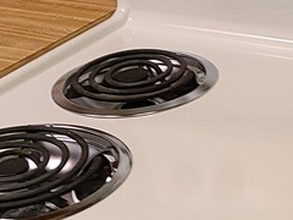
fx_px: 1320
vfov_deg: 9.5
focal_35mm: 156
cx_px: 208
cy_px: 67
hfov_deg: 12.6
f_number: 1.8
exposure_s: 1/60
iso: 200
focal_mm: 5.4
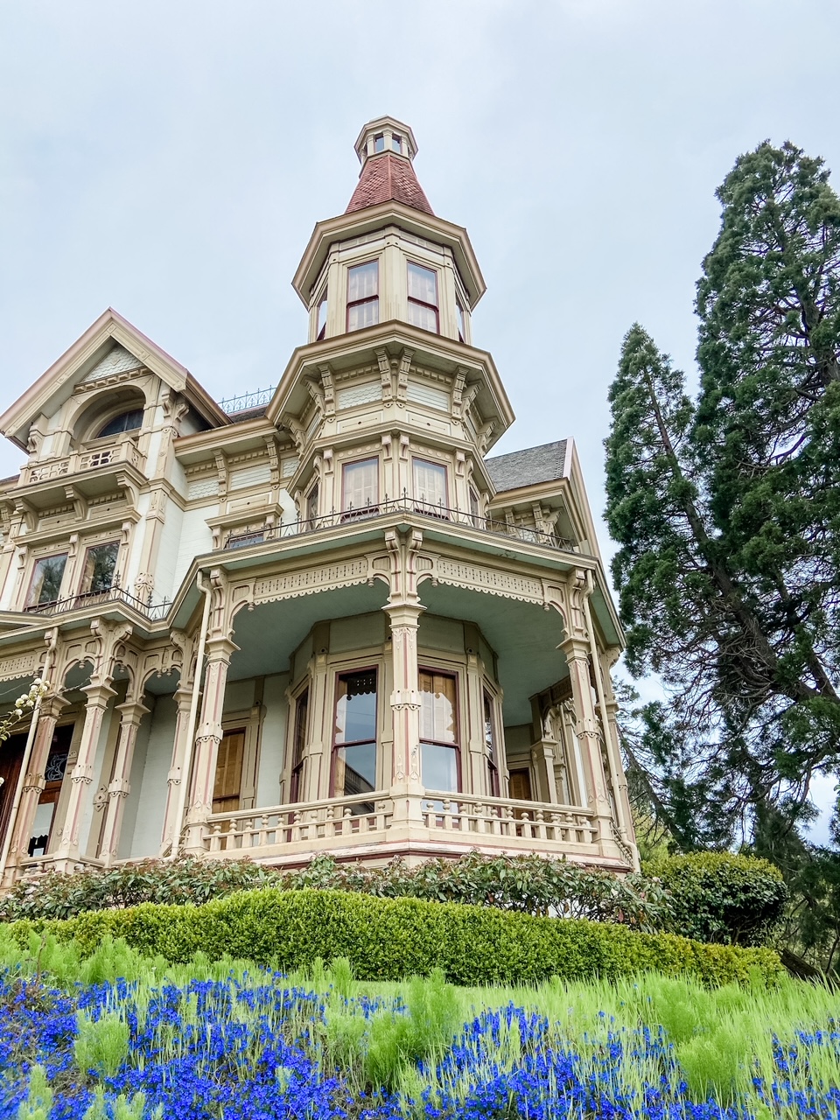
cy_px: 560
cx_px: 420
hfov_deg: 53.1
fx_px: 841
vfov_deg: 67.3
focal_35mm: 26
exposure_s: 1/2100
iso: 32
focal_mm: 4.25
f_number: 1.8
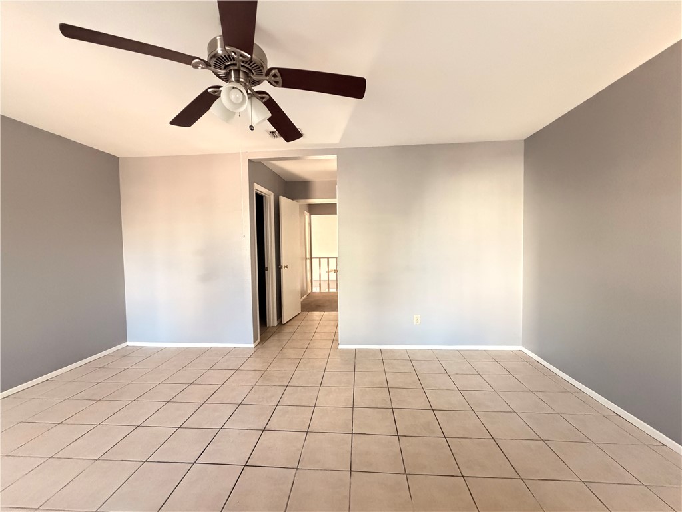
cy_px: 256
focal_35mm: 14
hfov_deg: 102.1
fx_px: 276
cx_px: 341
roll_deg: +0.8
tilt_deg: -2.1
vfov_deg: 85.7
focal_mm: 2.22
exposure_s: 1/60
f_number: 2.2
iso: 1250
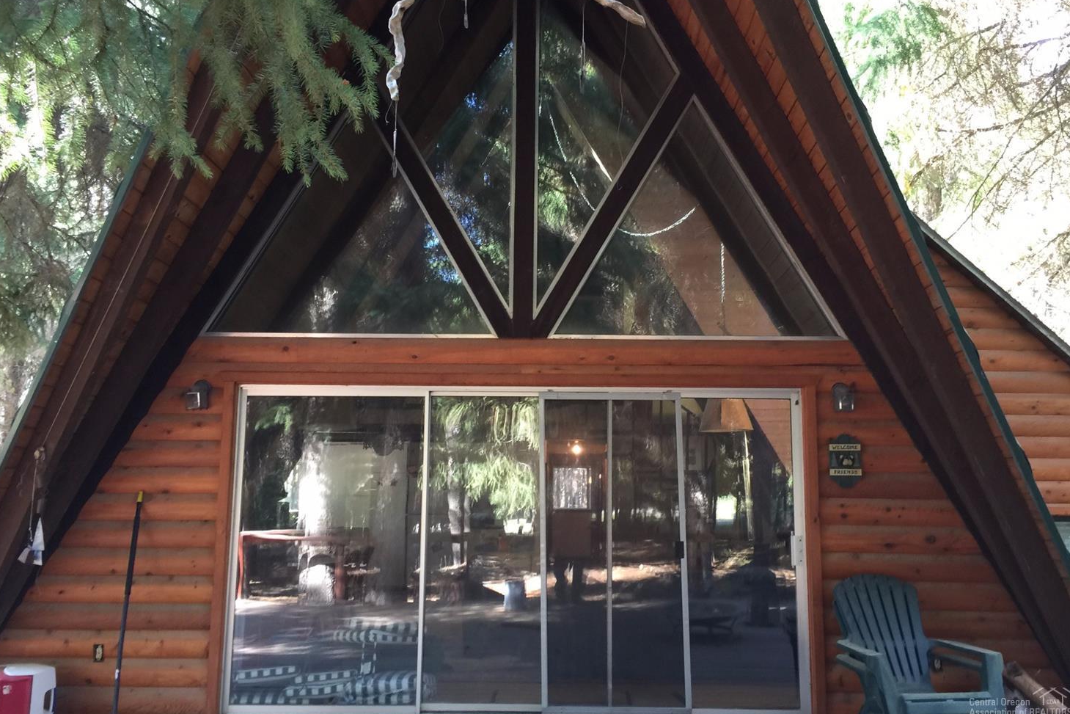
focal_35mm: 31
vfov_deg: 42.3
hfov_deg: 60.3
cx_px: 530
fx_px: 921
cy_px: 321
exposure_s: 1/15
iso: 40
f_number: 2.2
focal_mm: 4.15
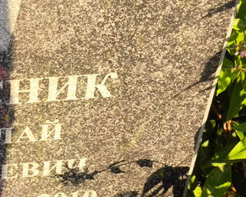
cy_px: 134
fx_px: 888
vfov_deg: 12.6
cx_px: -54
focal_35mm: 122
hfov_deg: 15.2
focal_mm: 4.71
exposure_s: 1/133
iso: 50
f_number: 1.7
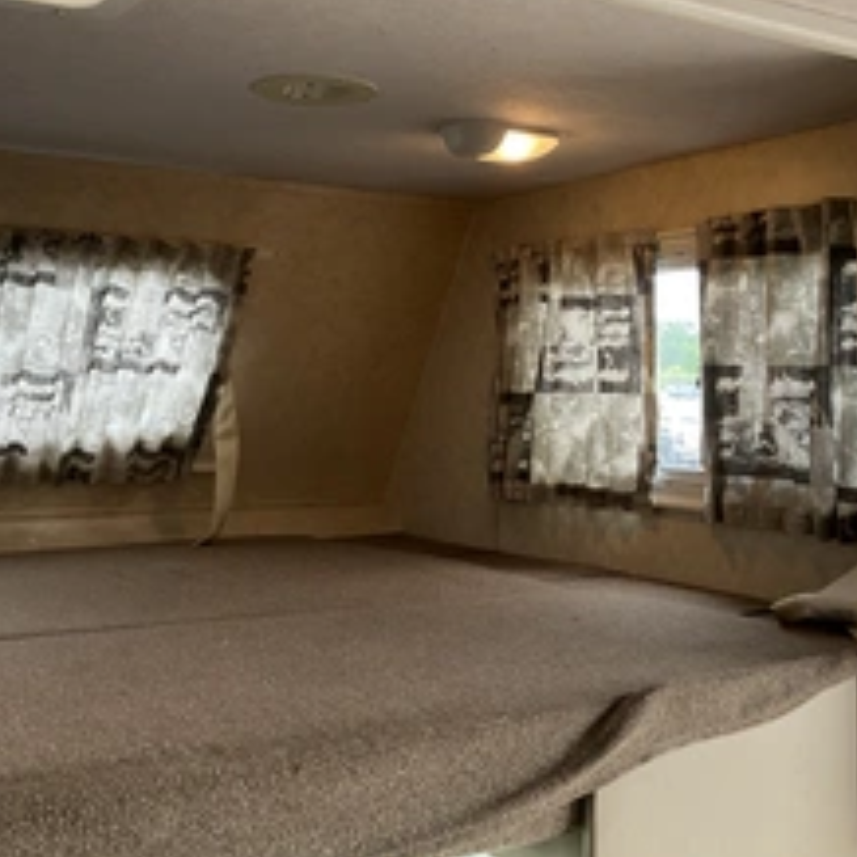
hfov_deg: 36.1
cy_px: 311
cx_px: 432
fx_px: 1316
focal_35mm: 47
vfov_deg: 35.8
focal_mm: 3
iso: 64
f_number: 1.8
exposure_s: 1/115
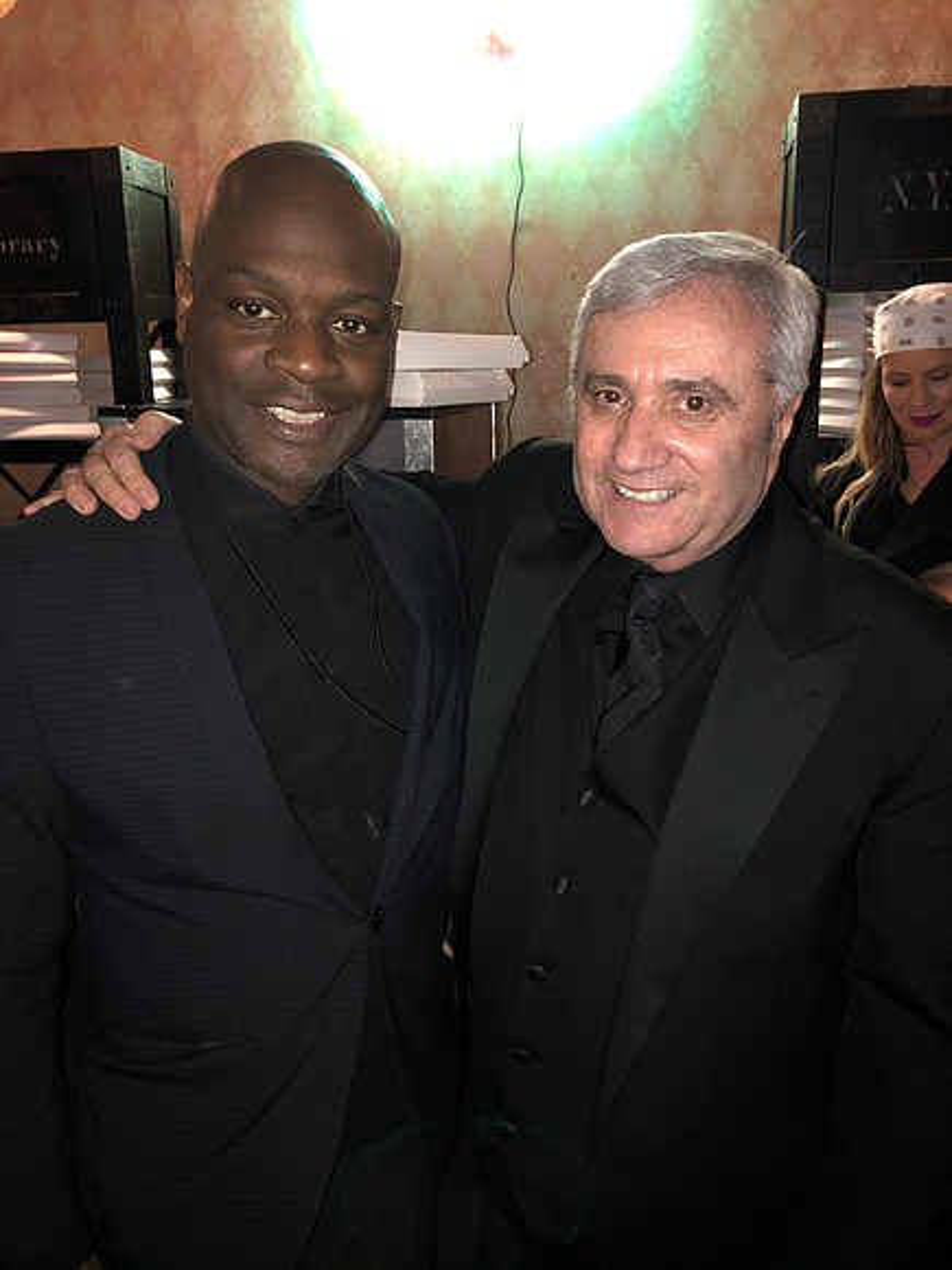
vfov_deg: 63.4
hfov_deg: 49.7
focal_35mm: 28
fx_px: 1027
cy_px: 635
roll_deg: +1.4
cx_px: 476
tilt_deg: -10.6
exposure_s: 1/4
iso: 160
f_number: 1.8
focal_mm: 3.99
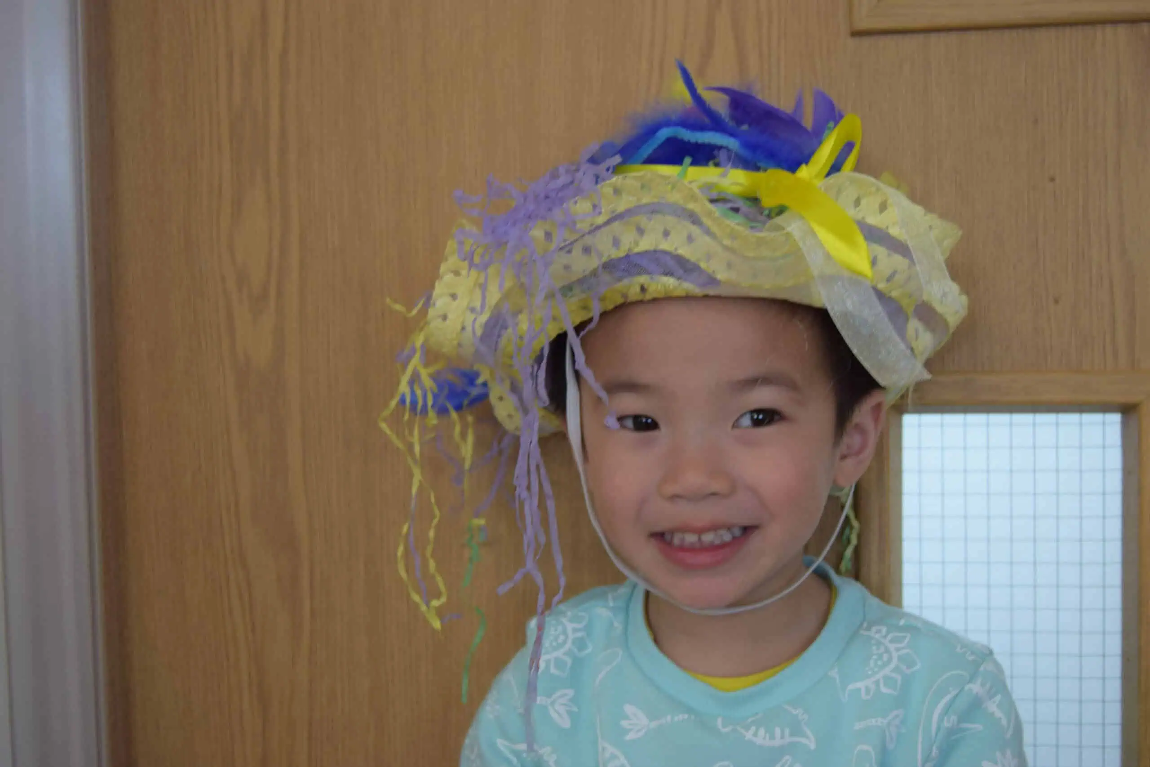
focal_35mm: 48
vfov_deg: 28.1
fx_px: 1533
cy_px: 384
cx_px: 575
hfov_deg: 41.1
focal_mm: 32
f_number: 4.5
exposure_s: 1/80
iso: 400
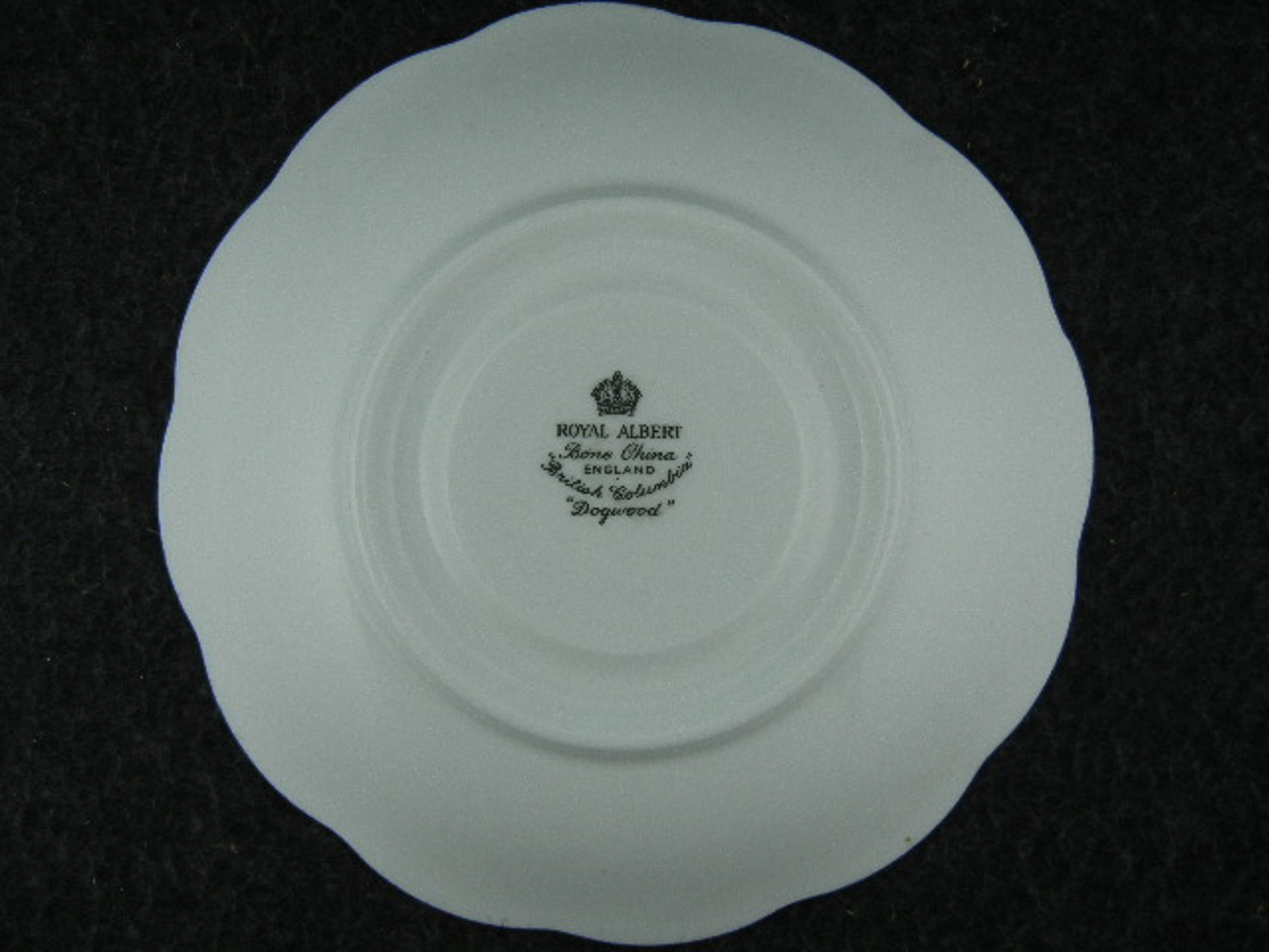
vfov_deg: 36.8
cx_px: 634
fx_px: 1430
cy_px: 476
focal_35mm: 39
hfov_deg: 47.9
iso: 400
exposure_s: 1/41.8
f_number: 3.7
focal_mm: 7.1
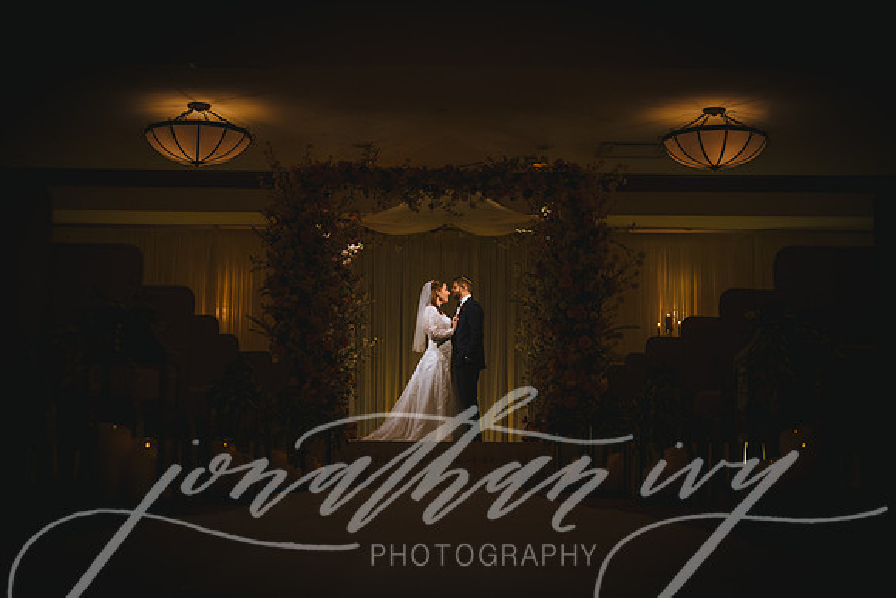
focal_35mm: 58
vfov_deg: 23.6
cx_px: 445
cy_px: 290
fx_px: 1433
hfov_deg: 34.7
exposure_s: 1/250
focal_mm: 50
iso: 1100
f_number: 4.5
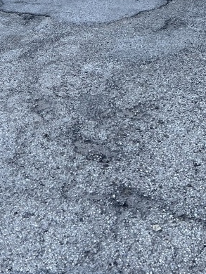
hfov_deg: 19.8
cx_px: -5
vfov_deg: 24.0
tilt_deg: -9.3
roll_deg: +5.6
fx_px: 571
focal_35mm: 72
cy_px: -75
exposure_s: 1/121
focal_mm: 5.7
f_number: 1.5
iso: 40
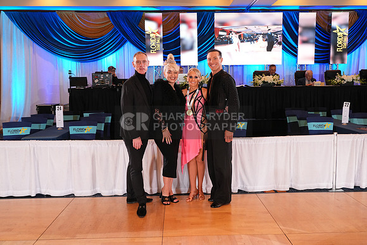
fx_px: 316
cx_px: 184
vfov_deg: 42.3
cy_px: 122
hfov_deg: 60.3
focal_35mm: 31
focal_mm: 31
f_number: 4.5
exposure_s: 1/160
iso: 1600
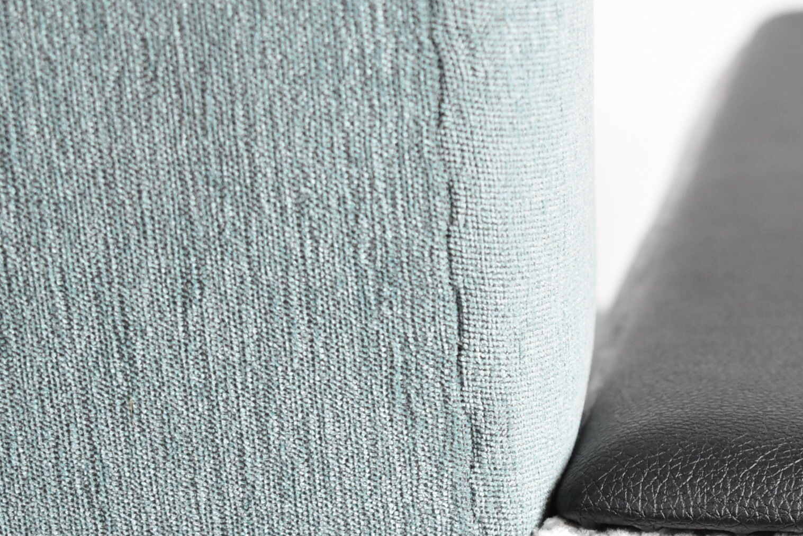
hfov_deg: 14.3
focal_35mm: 142
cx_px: 707
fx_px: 3170
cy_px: 404
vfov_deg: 9.7
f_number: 5.3
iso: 2000
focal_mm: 48
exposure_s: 1/125
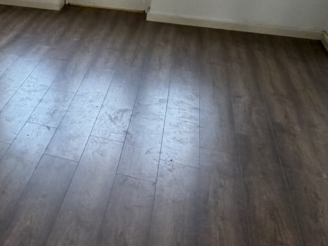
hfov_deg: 33.6
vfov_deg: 28.5
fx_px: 474
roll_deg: +1.0
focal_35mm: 50
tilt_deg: -21.0
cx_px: -26
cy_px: 50
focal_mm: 2.22
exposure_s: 1/103
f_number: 2.2
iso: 320
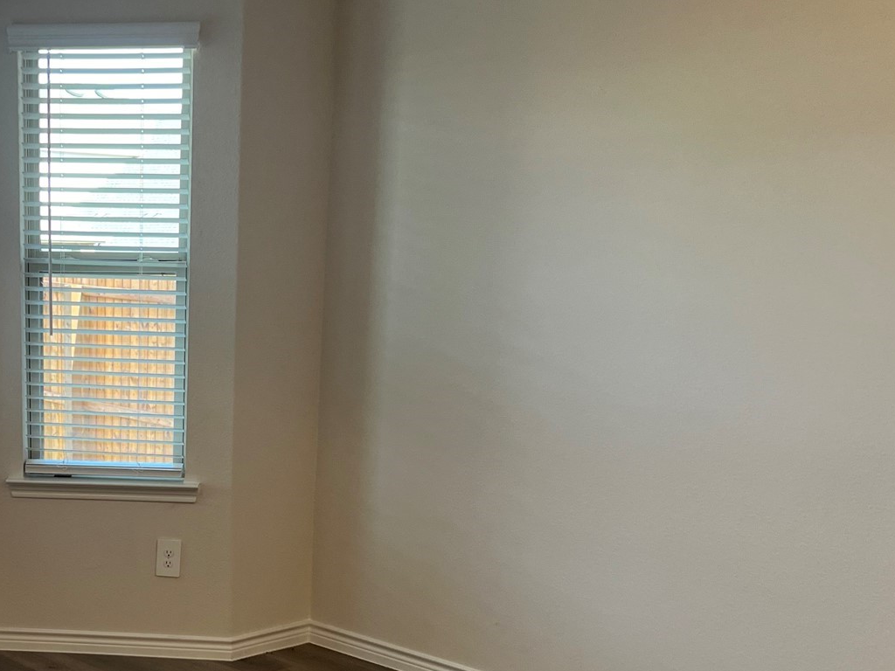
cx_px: 122
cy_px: 558
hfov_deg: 35.1
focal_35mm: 52
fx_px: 1344
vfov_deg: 27.4
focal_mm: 5.7
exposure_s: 1/120
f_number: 1.5
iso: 100
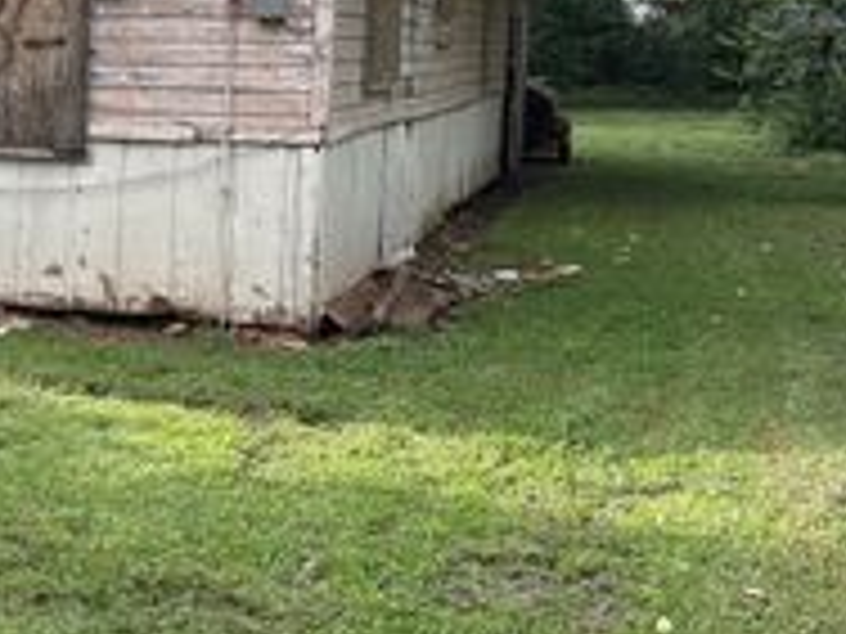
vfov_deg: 21.3
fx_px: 1686
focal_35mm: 69
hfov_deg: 26.0
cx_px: -81
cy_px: 281
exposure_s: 1/507
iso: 64
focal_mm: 5.96
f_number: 1.6
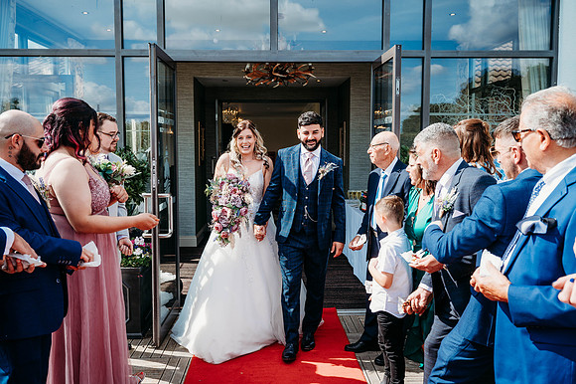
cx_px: 288
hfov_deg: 55.8
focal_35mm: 34
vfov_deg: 38.8
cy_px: 192
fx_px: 544
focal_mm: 34
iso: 220
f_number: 5
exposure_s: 1/800
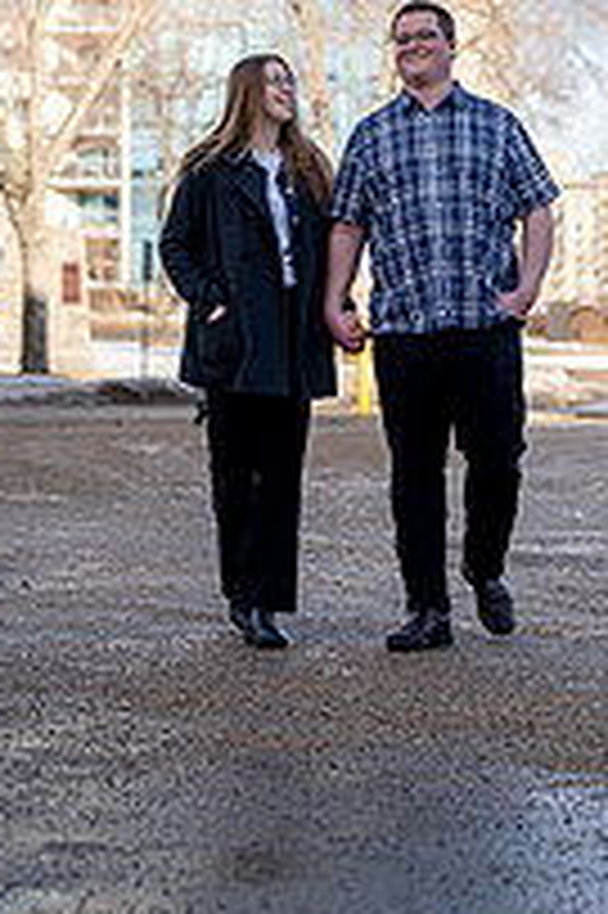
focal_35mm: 111
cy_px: -32
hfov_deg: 12.3
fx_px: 2817
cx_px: 216
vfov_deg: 17.9
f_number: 1.8
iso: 200
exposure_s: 1/6400
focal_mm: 50
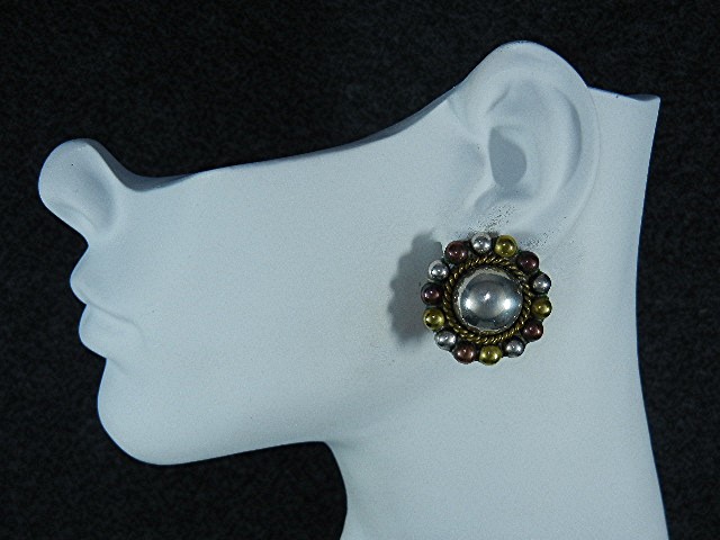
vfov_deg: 21.6
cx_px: 360
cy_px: 270
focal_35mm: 68
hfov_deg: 28.6
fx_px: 1414
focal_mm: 12.2
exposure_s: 1/47.3
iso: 160
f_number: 4.1
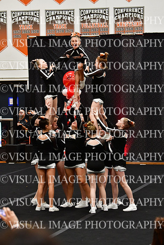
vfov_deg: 14.4
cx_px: 82
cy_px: 122
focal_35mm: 142
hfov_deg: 9.7
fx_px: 970
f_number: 3.5
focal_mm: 95
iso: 4000
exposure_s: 1/500
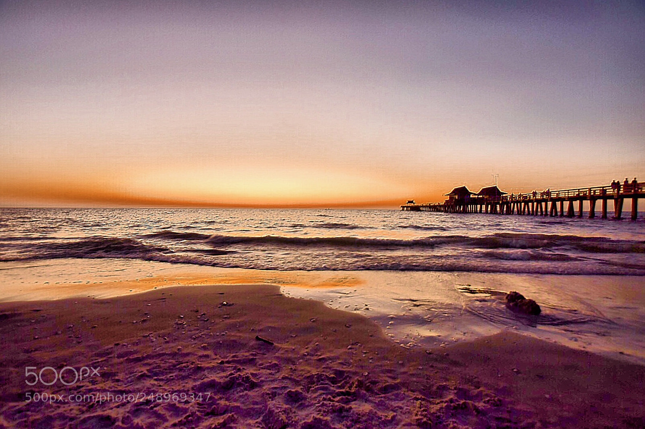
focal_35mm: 15
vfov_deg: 77.2
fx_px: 269
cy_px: 214
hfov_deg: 100.4
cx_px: 322
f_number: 5.6
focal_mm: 10
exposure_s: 1/15
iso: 100
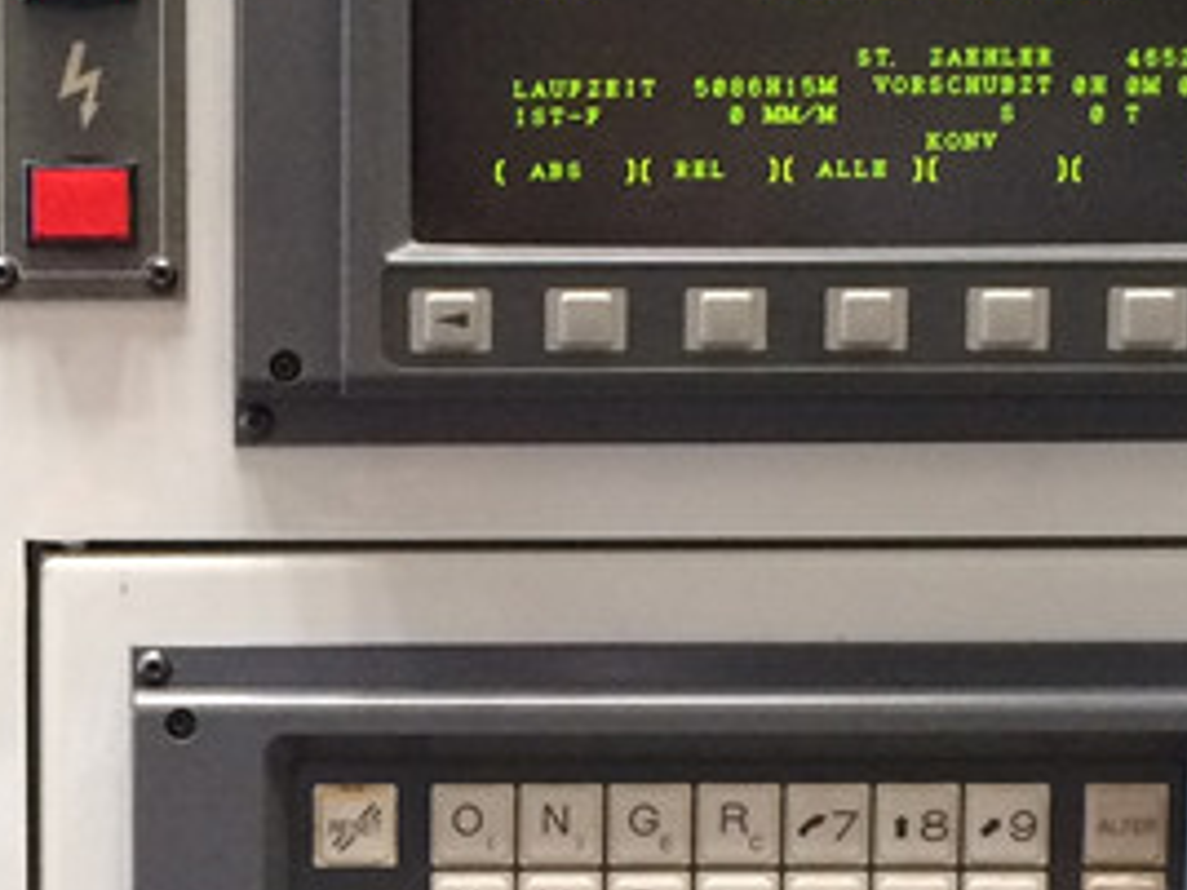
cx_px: 186
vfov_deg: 13.2
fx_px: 3806
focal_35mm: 111
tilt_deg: -5.6
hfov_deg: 17.5
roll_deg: +0.4
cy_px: 855
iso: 200
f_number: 2.2
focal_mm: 4.15
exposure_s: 1/33
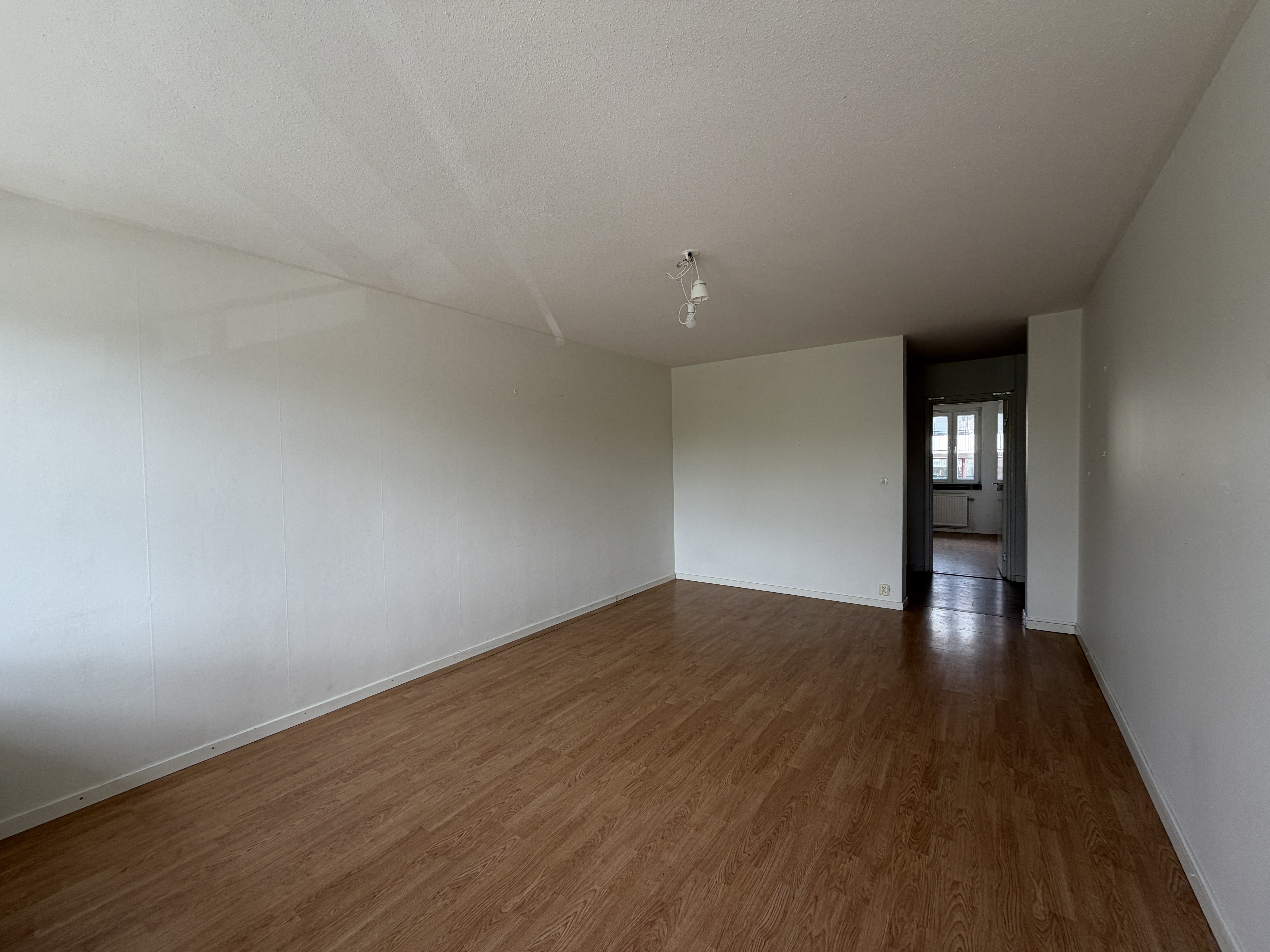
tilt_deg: -2.1
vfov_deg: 85.7
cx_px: 635
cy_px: 476
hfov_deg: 102.1
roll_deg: +0.8
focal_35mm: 14
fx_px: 514
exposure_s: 1/121
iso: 50
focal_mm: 2.22
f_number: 2.2
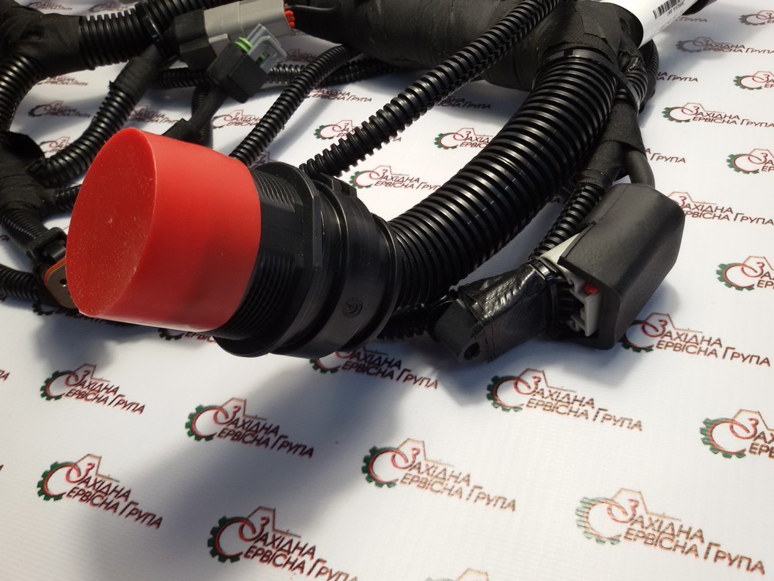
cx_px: 387
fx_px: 693
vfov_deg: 45.4
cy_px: 290
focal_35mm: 31
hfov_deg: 58.4
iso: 40
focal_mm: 2.93
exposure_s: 1/33
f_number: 2.4
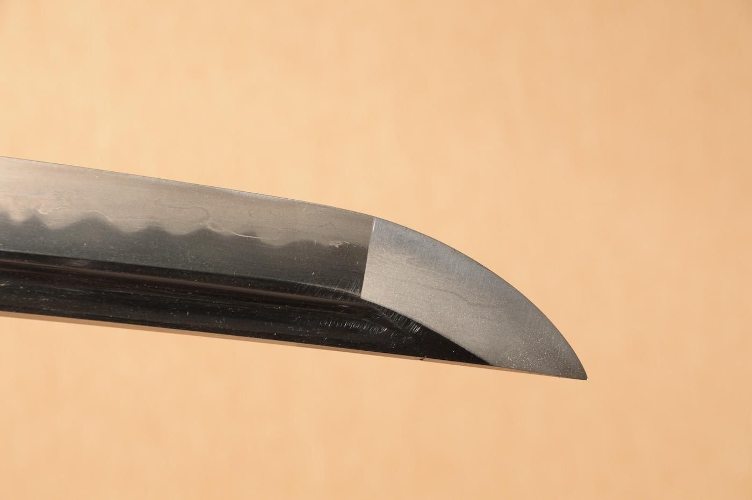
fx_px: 3287
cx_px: 376
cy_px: 250
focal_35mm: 158
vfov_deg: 8.7
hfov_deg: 13.1
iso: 400
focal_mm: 105
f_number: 11
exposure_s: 1/2
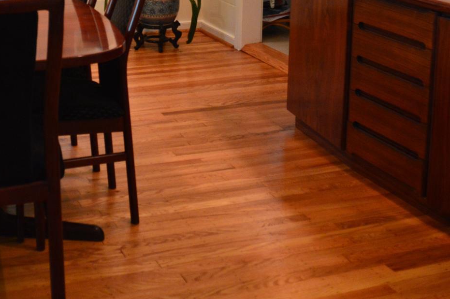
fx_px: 824
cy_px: -20
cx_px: 87
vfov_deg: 19.8
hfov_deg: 29.8
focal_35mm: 66
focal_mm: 20
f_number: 4
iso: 800
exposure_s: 1/60
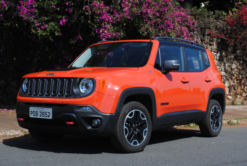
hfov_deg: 33.3
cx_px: 124
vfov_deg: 22.7
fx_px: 413
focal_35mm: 60
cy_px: 83
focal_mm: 40
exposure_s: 1/250
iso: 100
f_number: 8
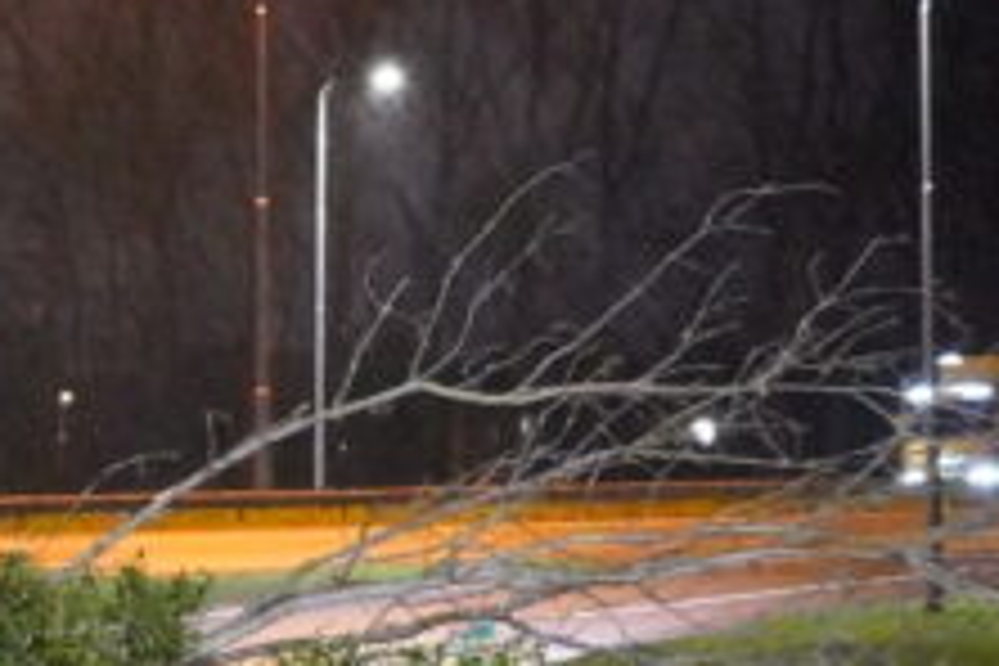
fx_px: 7547
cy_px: 511
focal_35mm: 272
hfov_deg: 7.5
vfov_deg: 5.0
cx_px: -441
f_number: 5
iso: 32000
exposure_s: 1/30
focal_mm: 59
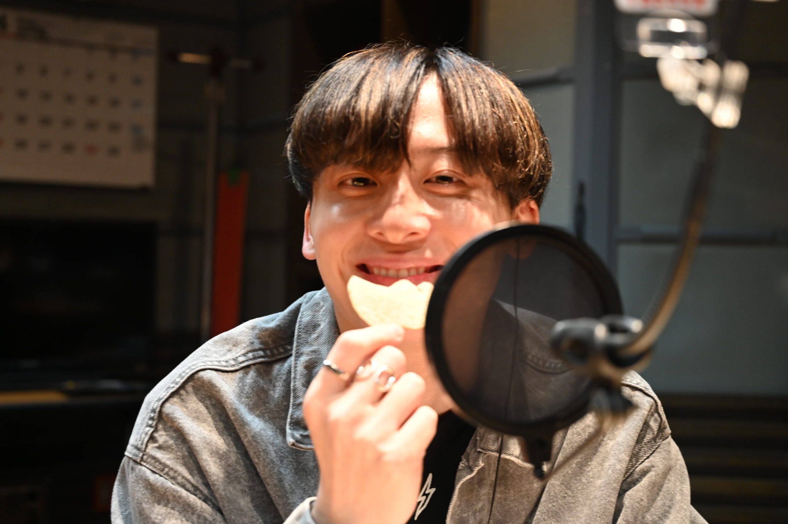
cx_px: 394
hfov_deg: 43.6
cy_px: 262
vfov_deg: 29.8
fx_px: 984
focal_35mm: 45
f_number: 4
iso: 2200
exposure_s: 1/125
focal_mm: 45
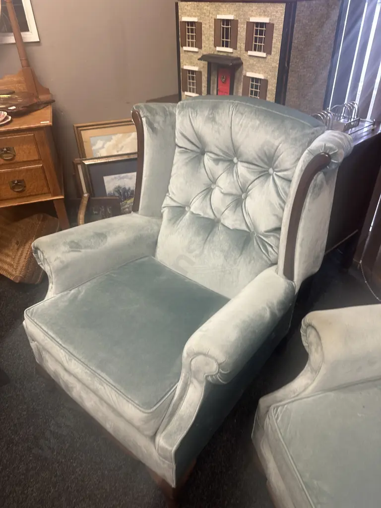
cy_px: 254
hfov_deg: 56.8
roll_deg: +0.8
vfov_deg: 71.6
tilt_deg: -35.2
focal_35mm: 24
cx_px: 190
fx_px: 352
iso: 125
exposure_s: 1/50
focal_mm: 6.86
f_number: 1.78
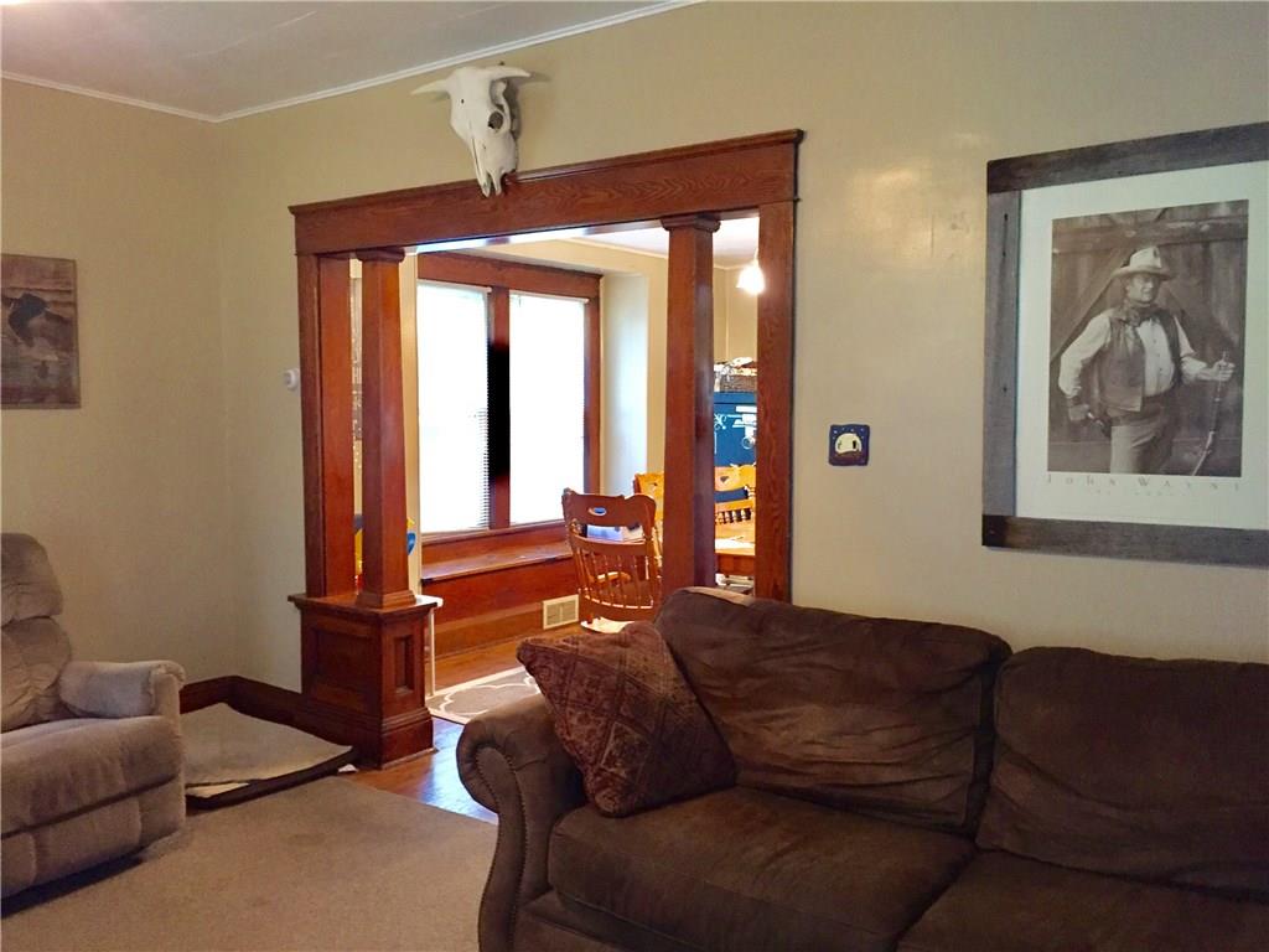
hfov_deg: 61.7
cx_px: 634
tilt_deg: -4.3
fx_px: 1063
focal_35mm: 29
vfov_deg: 48.2
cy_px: 476
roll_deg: +0.0
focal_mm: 4.15
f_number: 2.2
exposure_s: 1/30
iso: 250
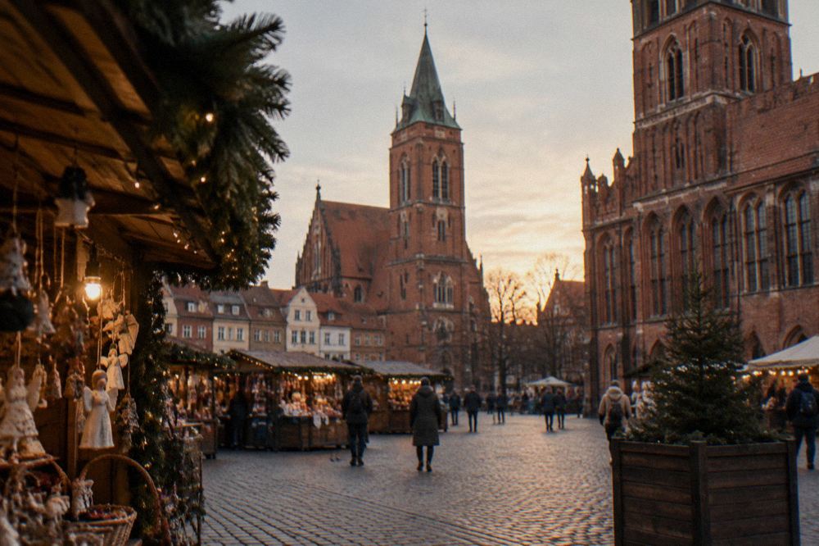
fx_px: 1069
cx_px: 410
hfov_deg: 41.9
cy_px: 273
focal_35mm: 47
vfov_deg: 28.6
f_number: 3.2
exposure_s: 1/80
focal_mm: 47
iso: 3200
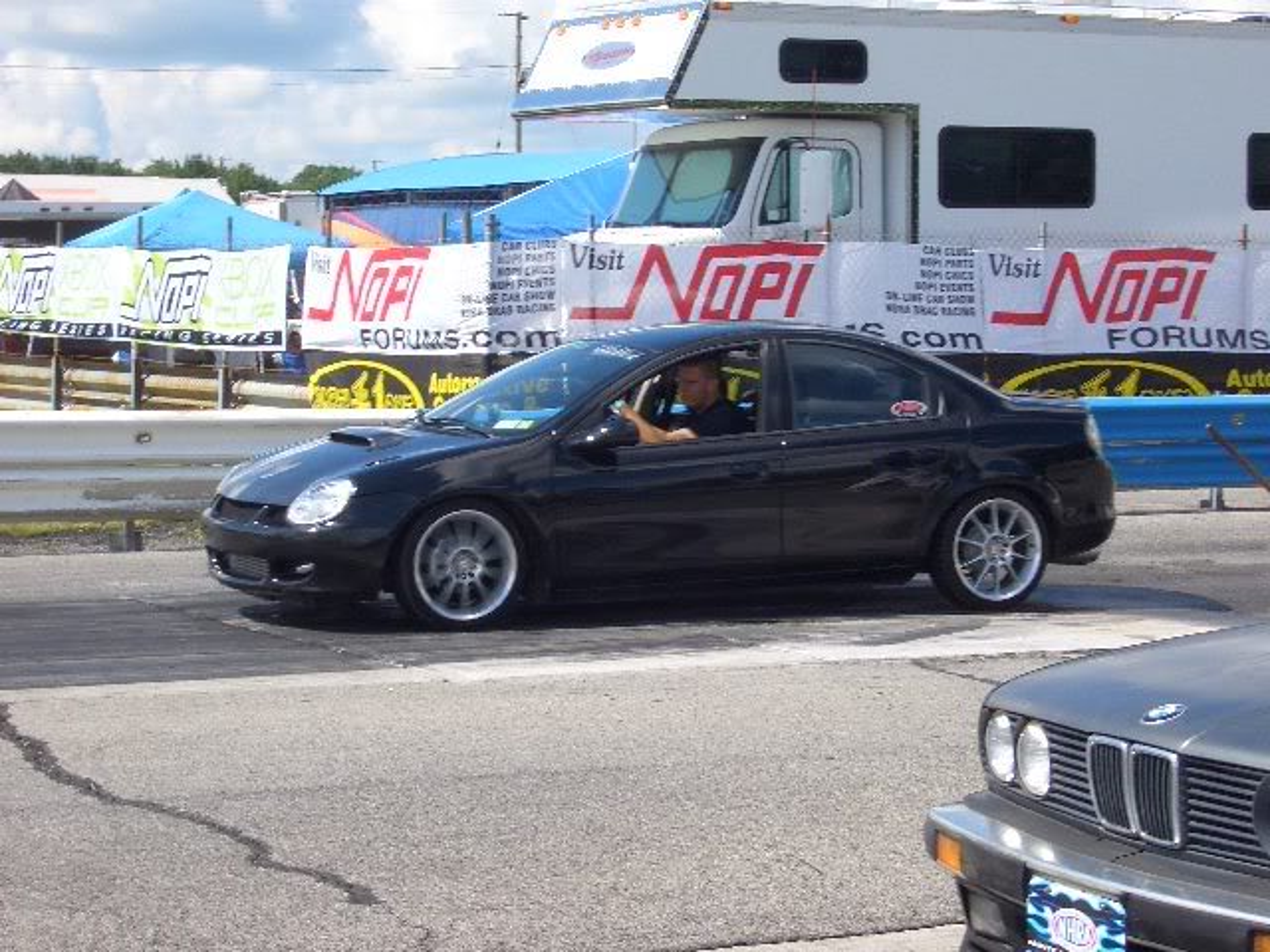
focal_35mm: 88
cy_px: 476
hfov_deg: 22.3
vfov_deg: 16.8
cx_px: 635
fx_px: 3229
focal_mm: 14.6
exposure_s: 1/160
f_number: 7
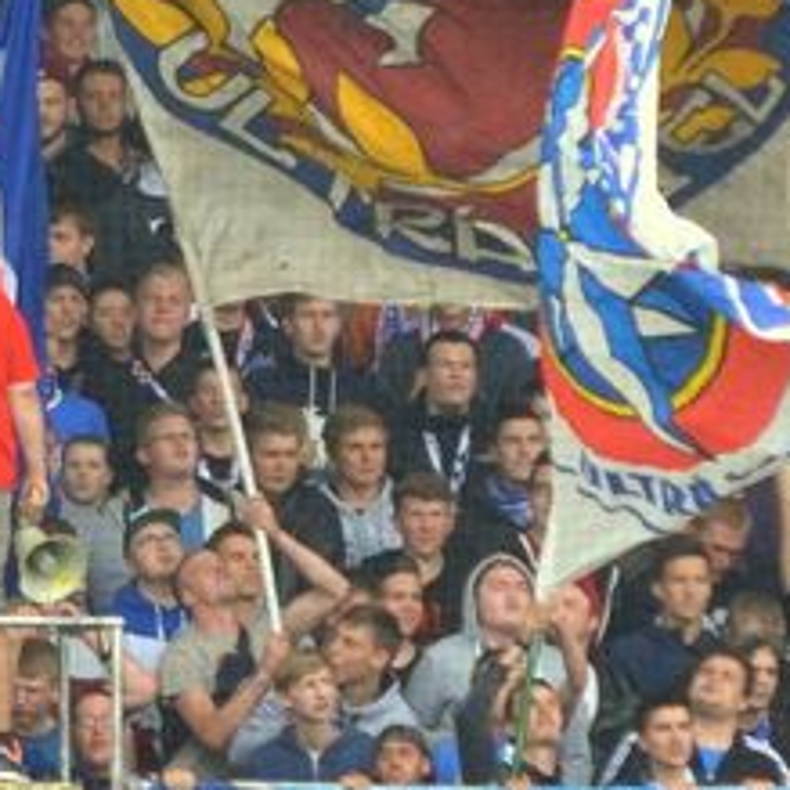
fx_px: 17170
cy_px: 177
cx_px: 343
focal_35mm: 665
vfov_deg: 2.6
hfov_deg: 2.6
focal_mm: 200
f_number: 4
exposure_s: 1/1000
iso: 640
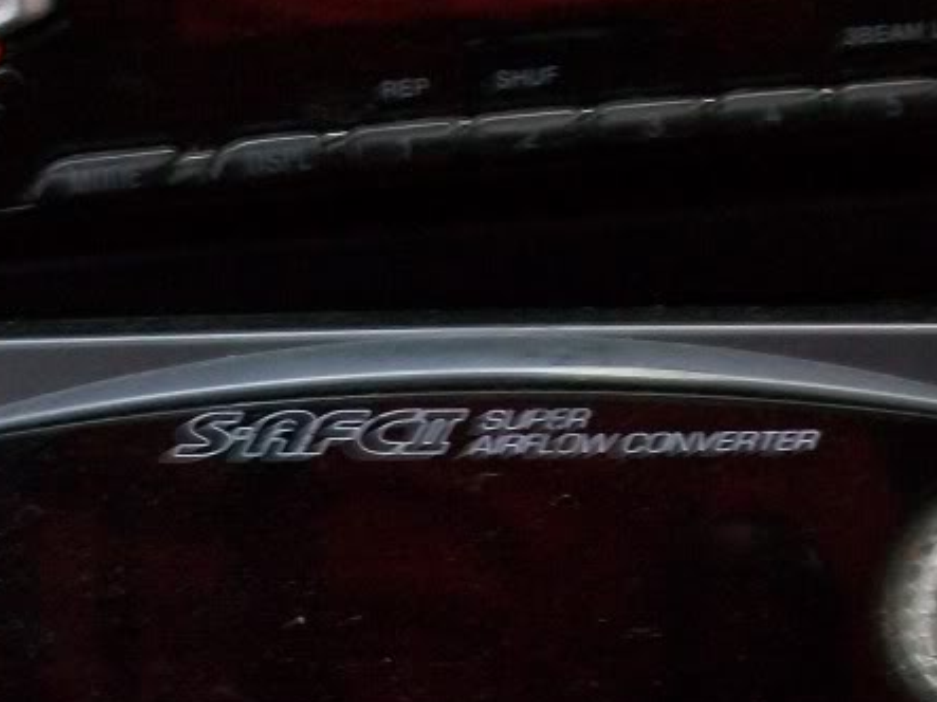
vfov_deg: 19.7
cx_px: 379
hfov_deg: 26.3
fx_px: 2003
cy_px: 560
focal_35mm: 74
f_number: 2.8
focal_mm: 5.7
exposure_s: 1/6
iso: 160
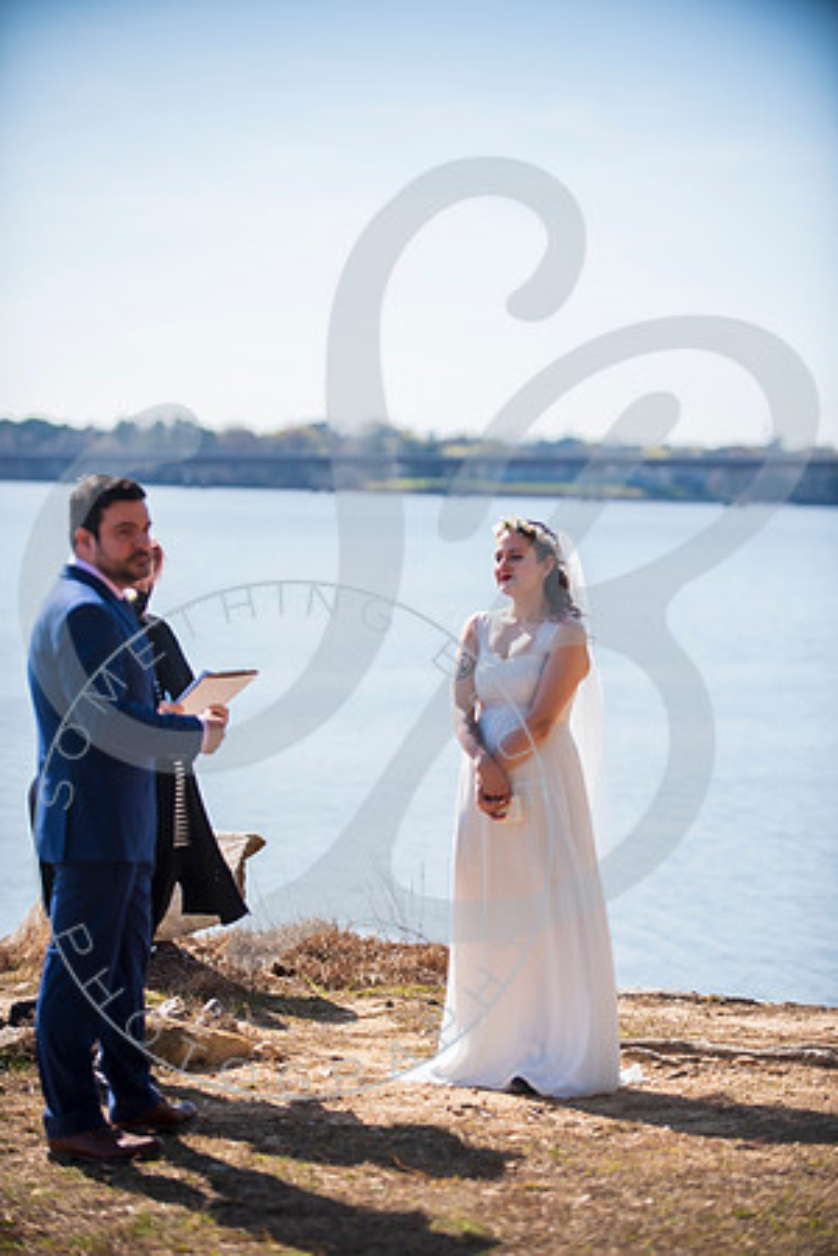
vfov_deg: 18.6
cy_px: 628
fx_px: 3841
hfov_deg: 12.5
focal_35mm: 110
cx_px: 419
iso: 100
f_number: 2.8
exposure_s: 1/1000
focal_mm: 110
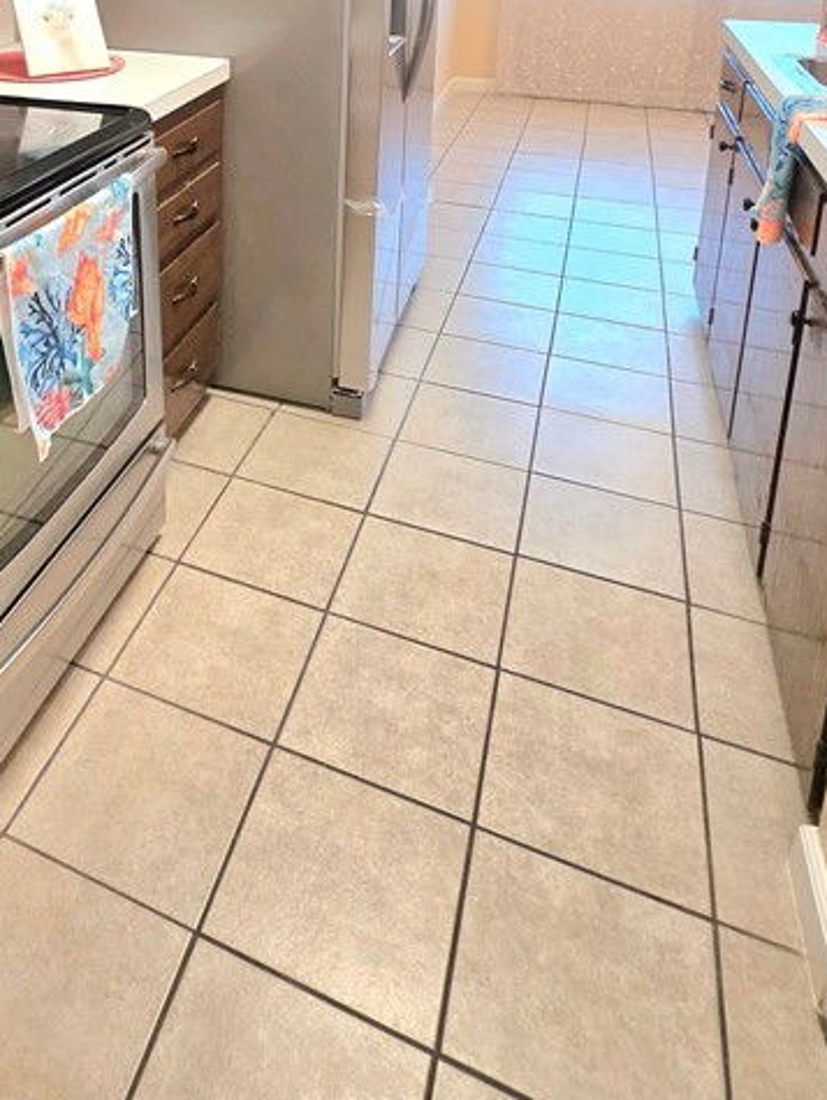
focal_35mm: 28
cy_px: 86
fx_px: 891
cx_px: 144
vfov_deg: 54.2
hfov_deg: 46.7
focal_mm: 2.2
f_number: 1.9
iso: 125
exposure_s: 1/120
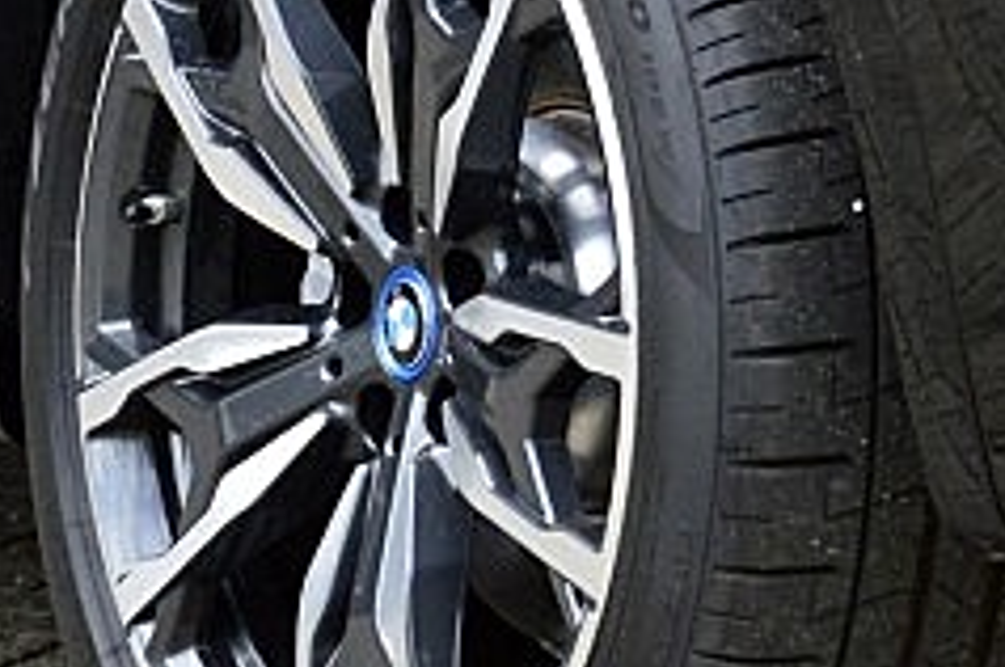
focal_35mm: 287
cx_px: 1149
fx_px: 8001
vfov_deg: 4.7
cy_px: -832
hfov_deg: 7.1
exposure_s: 1/160
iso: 400
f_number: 9
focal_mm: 28
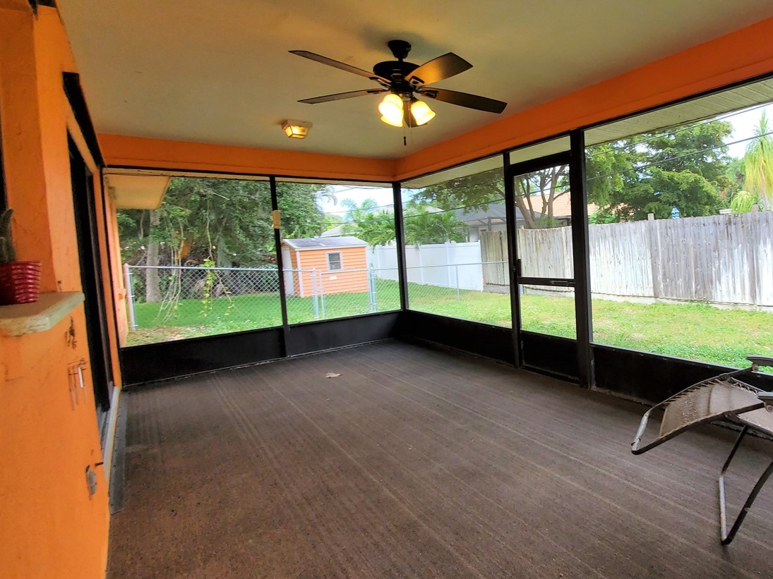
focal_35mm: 19
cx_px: 553
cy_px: 259
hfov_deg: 79.9
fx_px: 424
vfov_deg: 68.5
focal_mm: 1.8
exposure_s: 1/119
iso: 50
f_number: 2.2
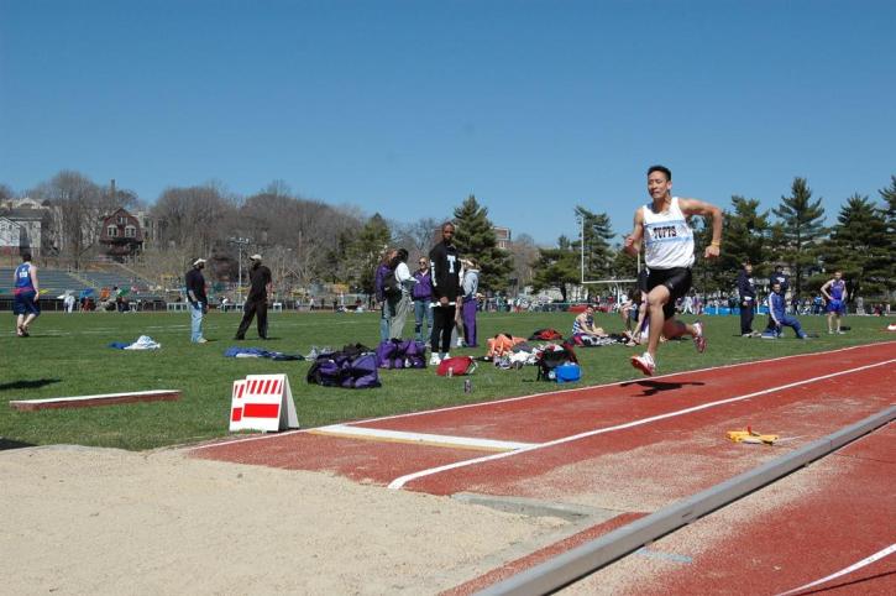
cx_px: 448
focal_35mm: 39
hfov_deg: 49.6
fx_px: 970
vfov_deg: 34.1
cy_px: 298
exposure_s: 1/2000
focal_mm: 26
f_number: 6.3
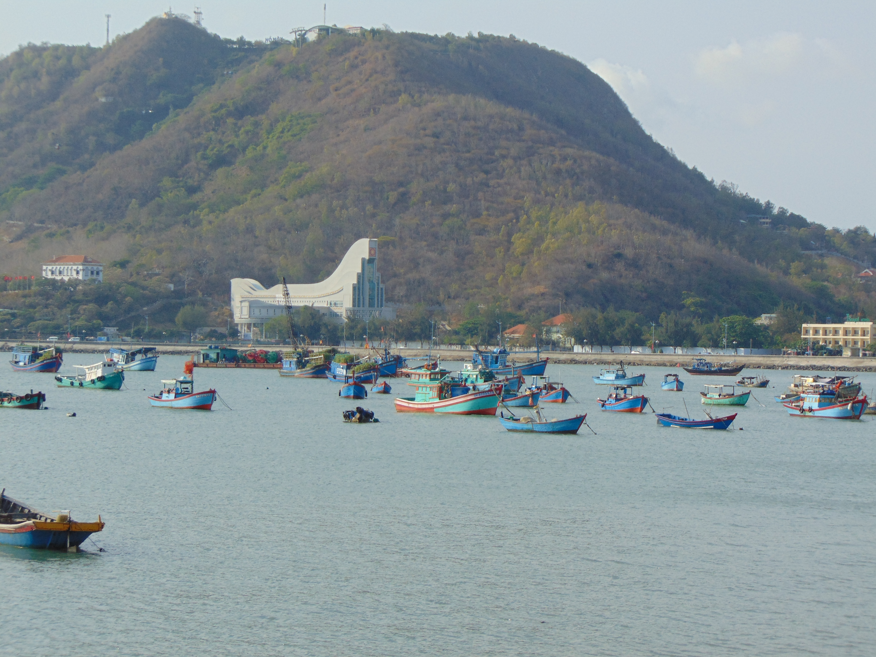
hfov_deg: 18.2
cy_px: 328
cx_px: 438
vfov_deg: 13.7
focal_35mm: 108
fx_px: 2733
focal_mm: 19.4
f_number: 10.1
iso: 80
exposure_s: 1/200
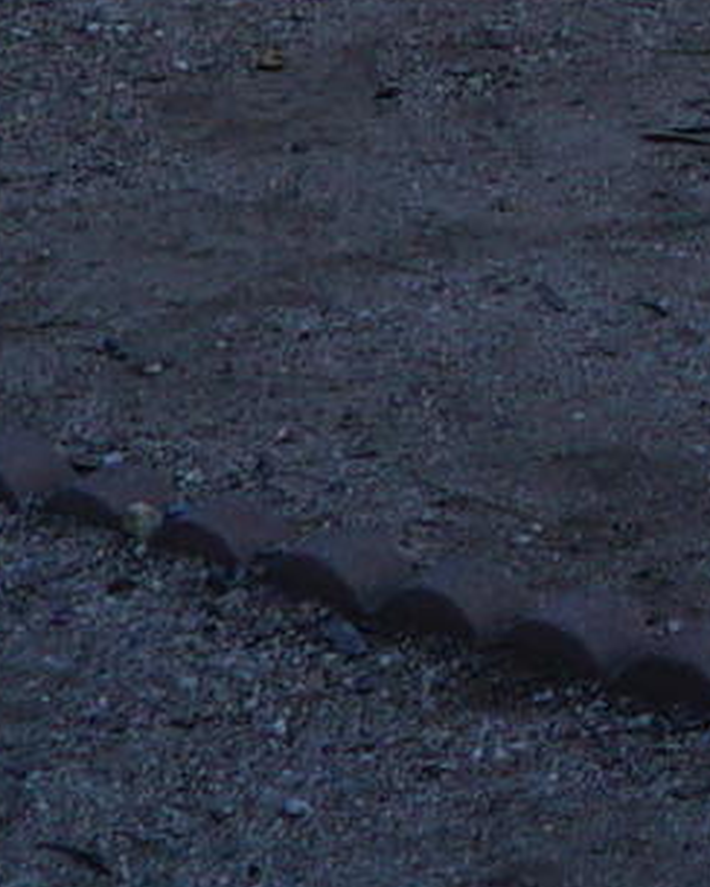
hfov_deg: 6.4
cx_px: 2040
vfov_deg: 7.6
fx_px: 5831
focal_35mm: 222
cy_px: -1738
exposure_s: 1/80
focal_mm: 24
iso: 100
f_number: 7.1
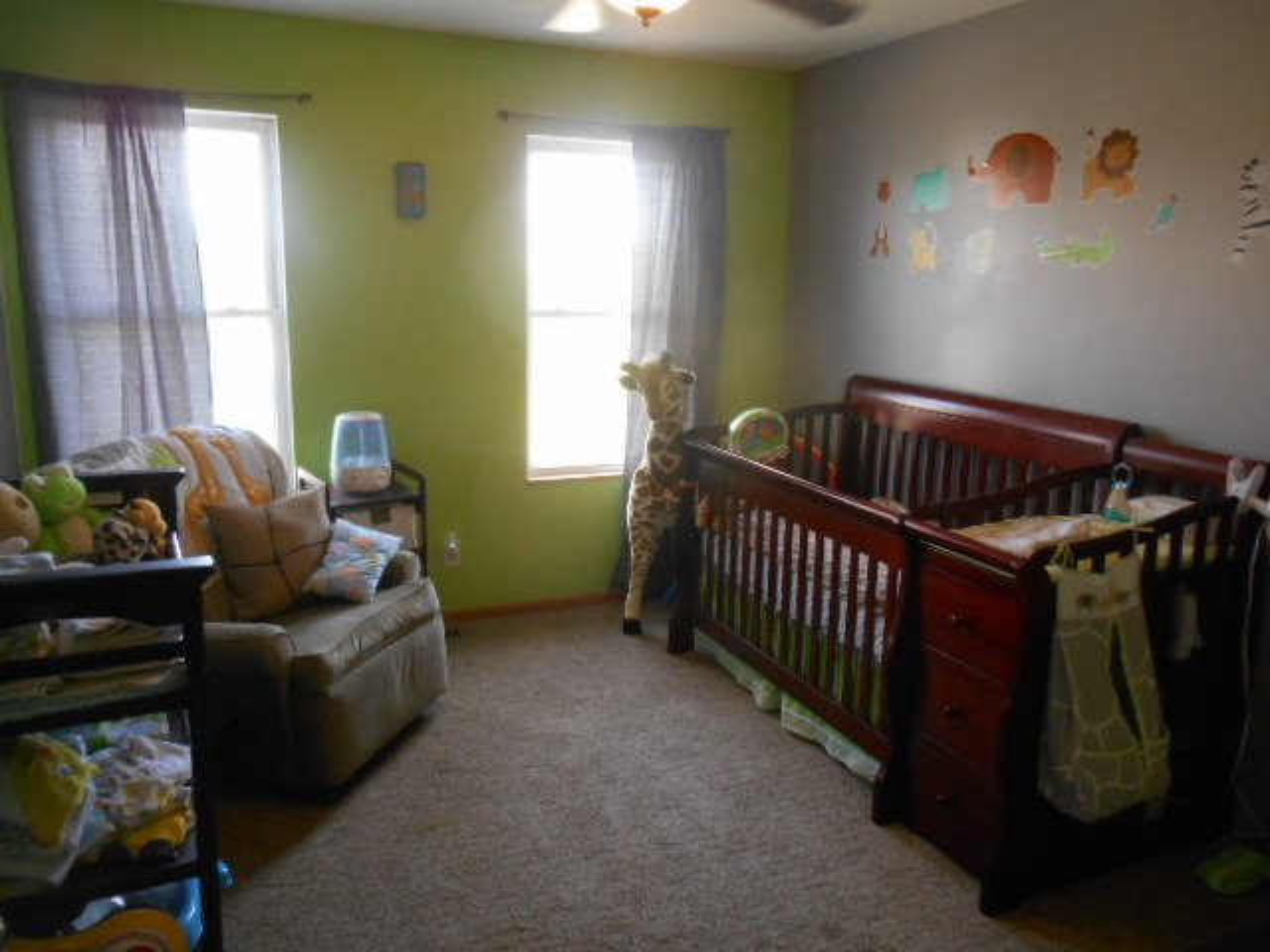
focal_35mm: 26
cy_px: 476
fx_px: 954
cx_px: 635
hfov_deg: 67.3
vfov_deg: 53.1
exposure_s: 1/30
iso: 320
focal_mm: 4.7
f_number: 3.4
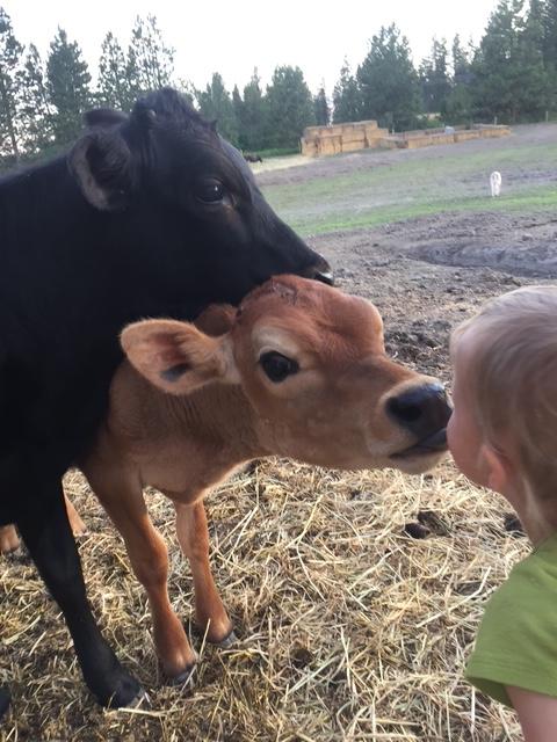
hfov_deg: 48.2
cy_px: 371
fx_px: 622
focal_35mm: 29
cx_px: 278
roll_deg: +4.6
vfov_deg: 61.7
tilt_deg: -19.8
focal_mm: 4.15
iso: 40
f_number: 2.2
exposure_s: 1/60
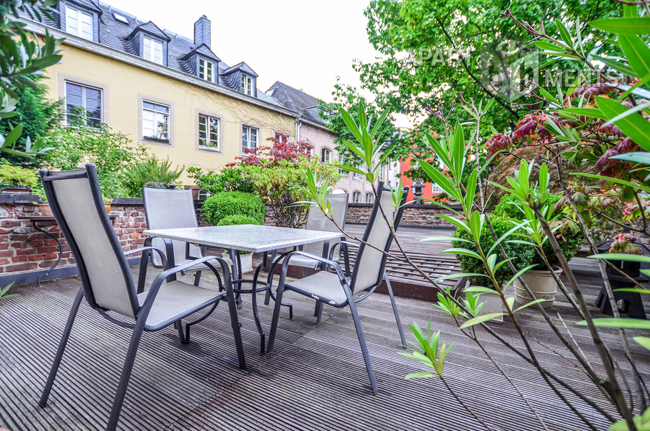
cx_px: 325
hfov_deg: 100.5
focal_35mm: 15
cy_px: 216
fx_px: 270
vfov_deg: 77.1
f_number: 3.5
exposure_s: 1/30
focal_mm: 10
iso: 125
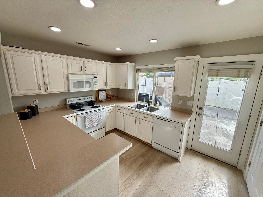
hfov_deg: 102.1
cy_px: 98
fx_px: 106
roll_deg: -2.0
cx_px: 132
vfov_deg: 85.7
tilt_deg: -11.5
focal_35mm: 14
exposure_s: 1/180
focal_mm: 2.22
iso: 50
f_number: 2.2
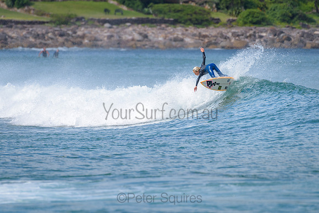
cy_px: 93
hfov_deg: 3.4
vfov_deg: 2.2
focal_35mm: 613
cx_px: 151
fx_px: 5430
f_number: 5.6
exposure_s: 1/2000
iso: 180
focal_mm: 500
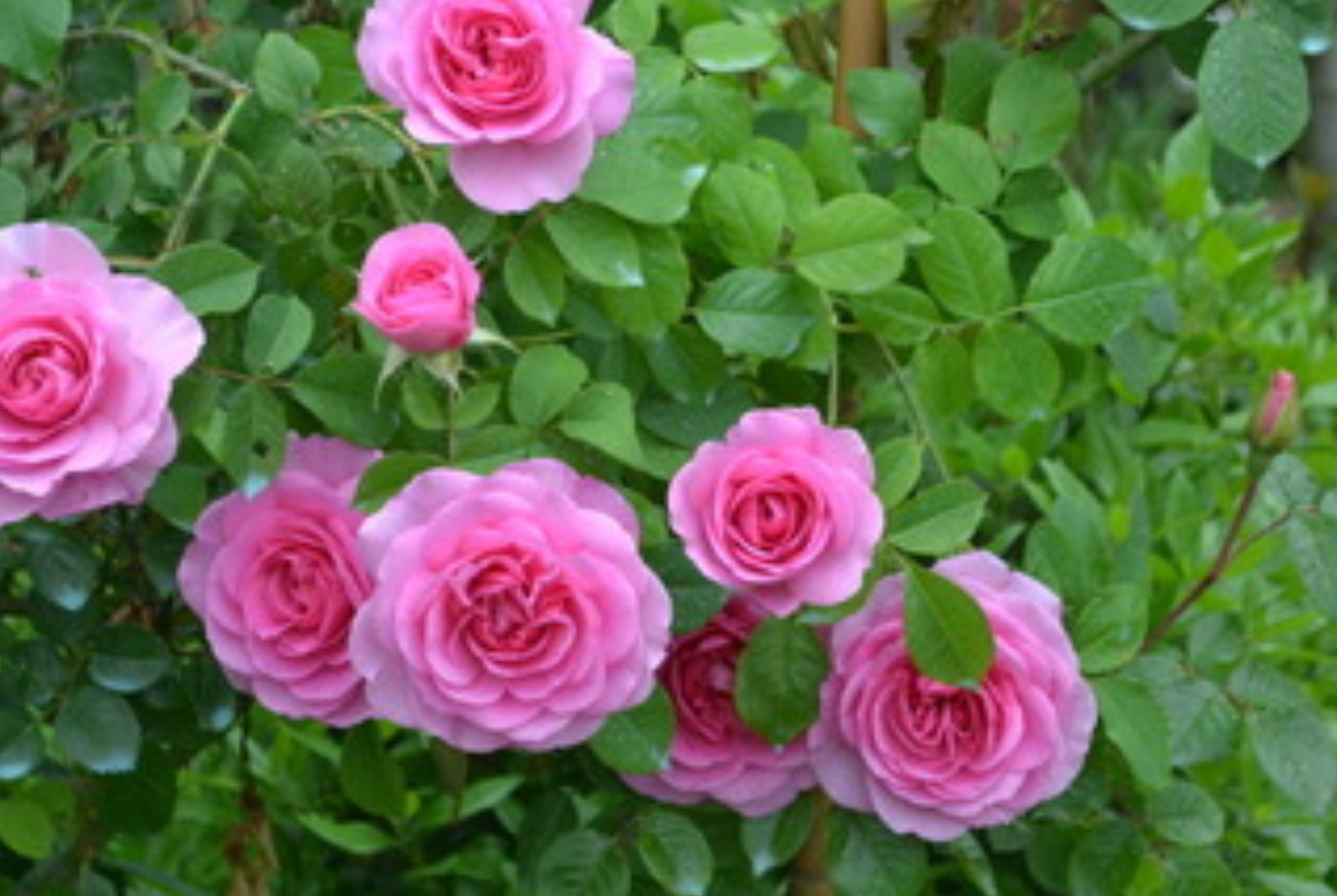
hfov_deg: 19.7
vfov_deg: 13.2
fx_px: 3854
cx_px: 626
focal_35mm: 104
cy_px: 351
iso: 100
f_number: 5.6
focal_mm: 55
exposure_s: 1/40
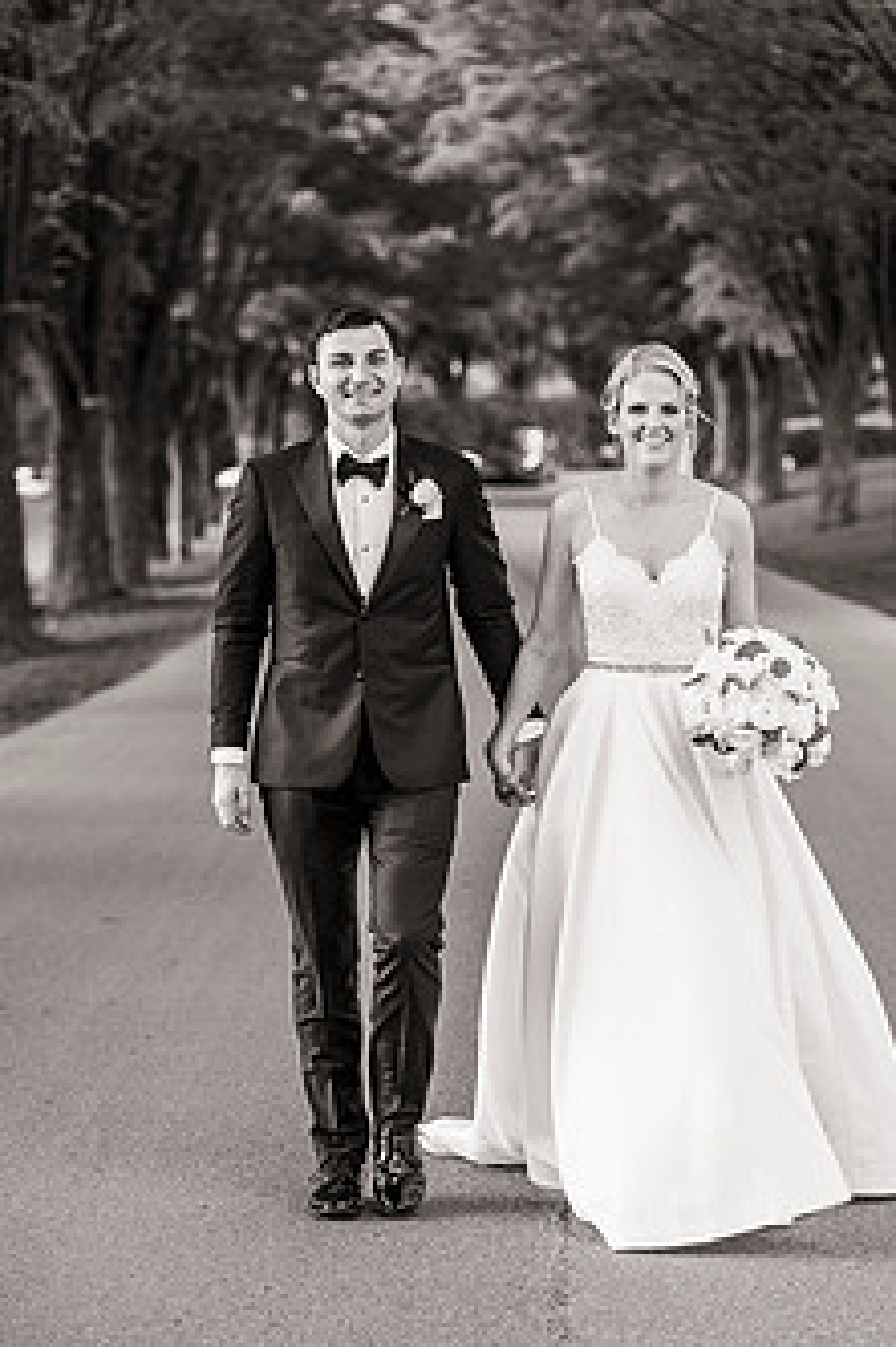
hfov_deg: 11.2
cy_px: 645
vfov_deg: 16.8
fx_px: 4559
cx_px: 541
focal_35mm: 122
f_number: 2.8
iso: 640
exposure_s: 1/1250
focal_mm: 90
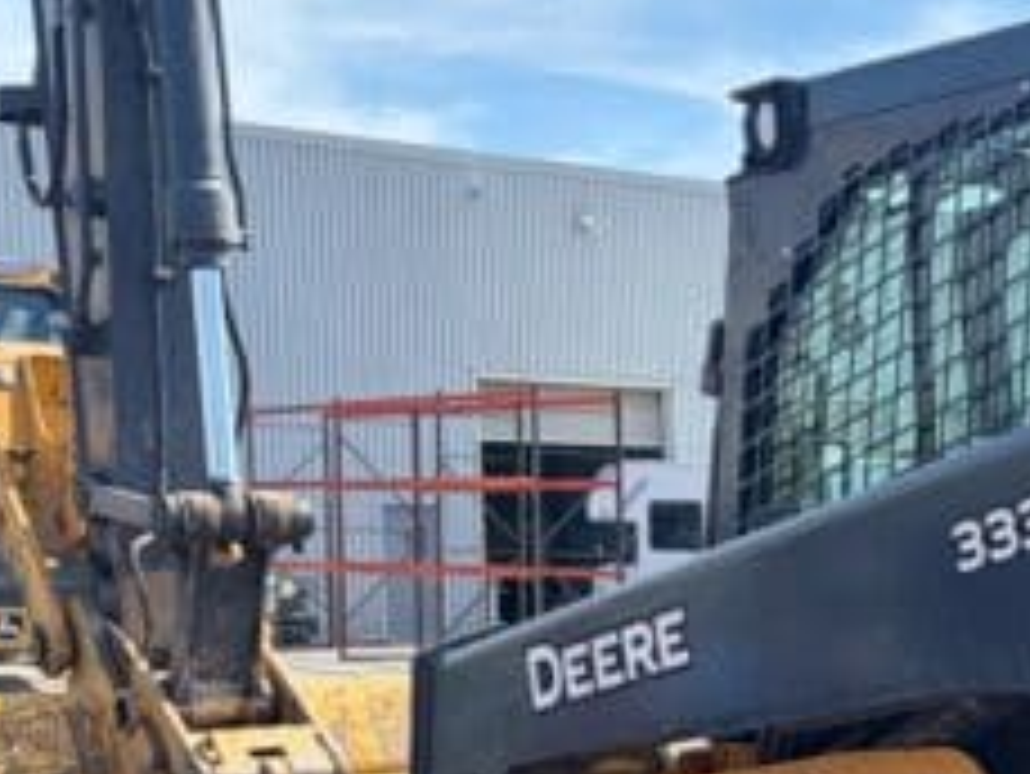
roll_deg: +0.2
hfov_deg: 25.3
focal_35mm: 68
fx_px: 2024
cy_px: 864
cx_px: 1282
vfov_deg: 20.6
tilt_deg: -3.9
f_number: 1.6
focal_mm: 5.96
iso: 64
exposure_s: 1/2075
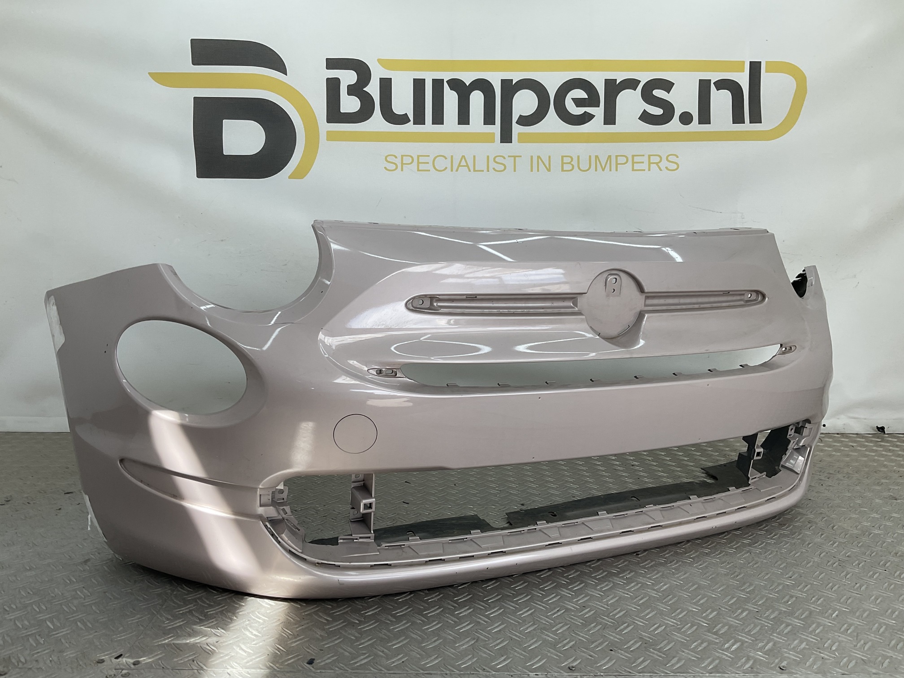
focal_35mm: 29
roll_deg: -0.6
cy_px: 339
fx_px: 757
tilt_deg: -8.2
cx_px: 452
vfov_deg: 48.2
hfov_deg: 61.7
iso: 16
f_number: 1.8
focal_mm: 3
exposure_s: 1/268
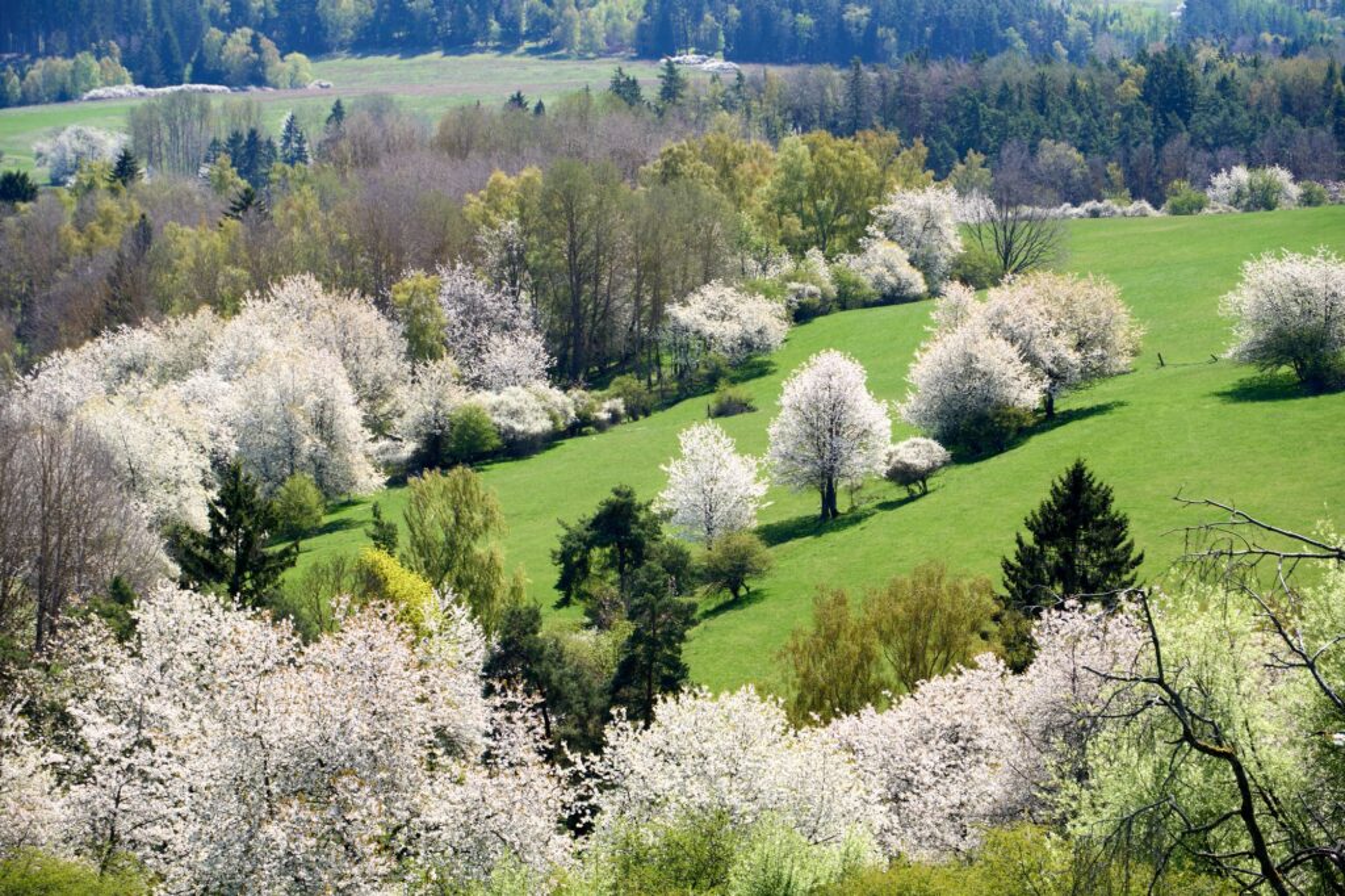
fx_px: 5210
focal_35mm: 140
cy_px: 448
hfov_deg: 14.7
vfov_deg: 9.8
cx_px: 672
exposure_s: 1/200
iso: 100
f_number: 6.3
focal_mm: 93
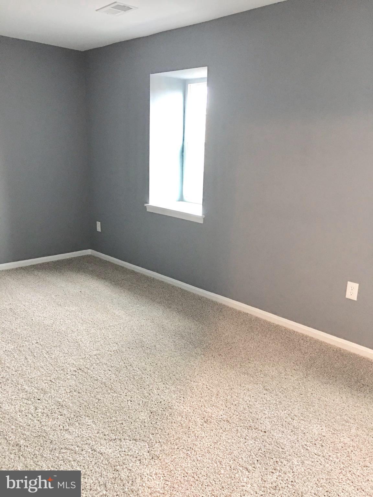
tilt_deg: -12.5
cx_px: 186
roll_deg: -1.3
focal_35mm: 29
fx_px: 417
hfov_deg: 48.2
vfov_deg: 61.7
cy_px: 248
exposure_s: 1/15
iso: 100
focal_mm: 4.15
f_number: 2.2
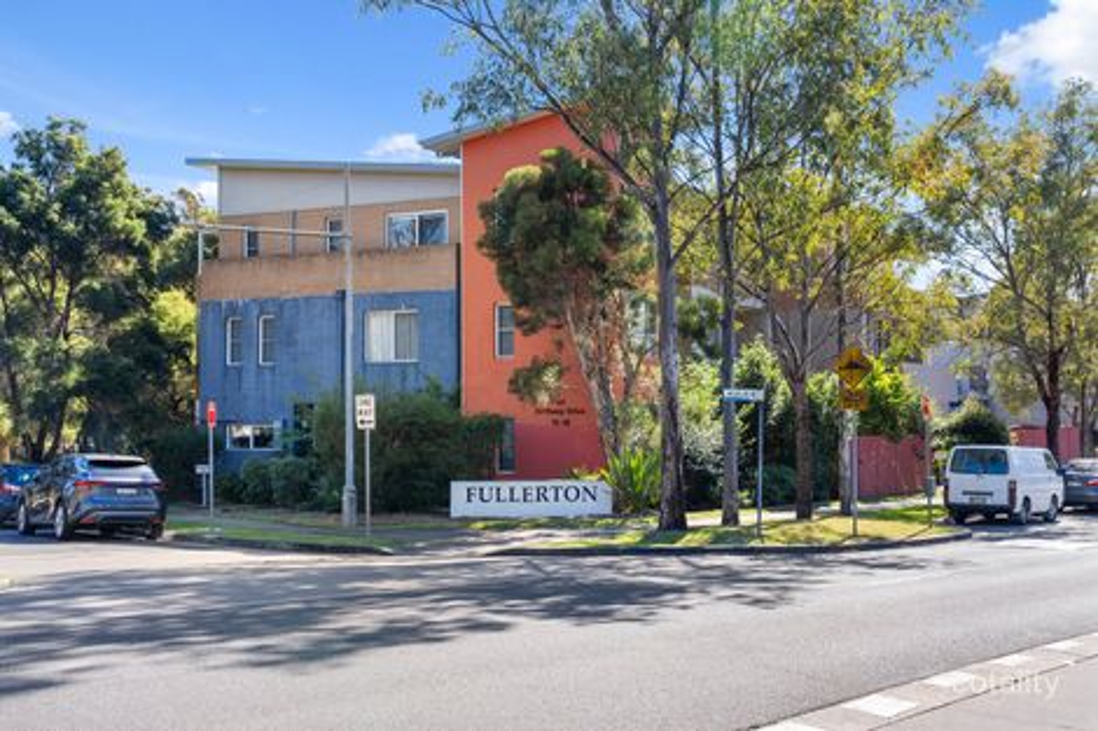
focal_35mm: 41
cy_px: 366
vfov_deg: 32.6
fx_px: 1250
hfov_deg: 47.4
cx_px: 549
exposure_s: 1/40
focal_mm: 41
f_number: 9
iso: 640
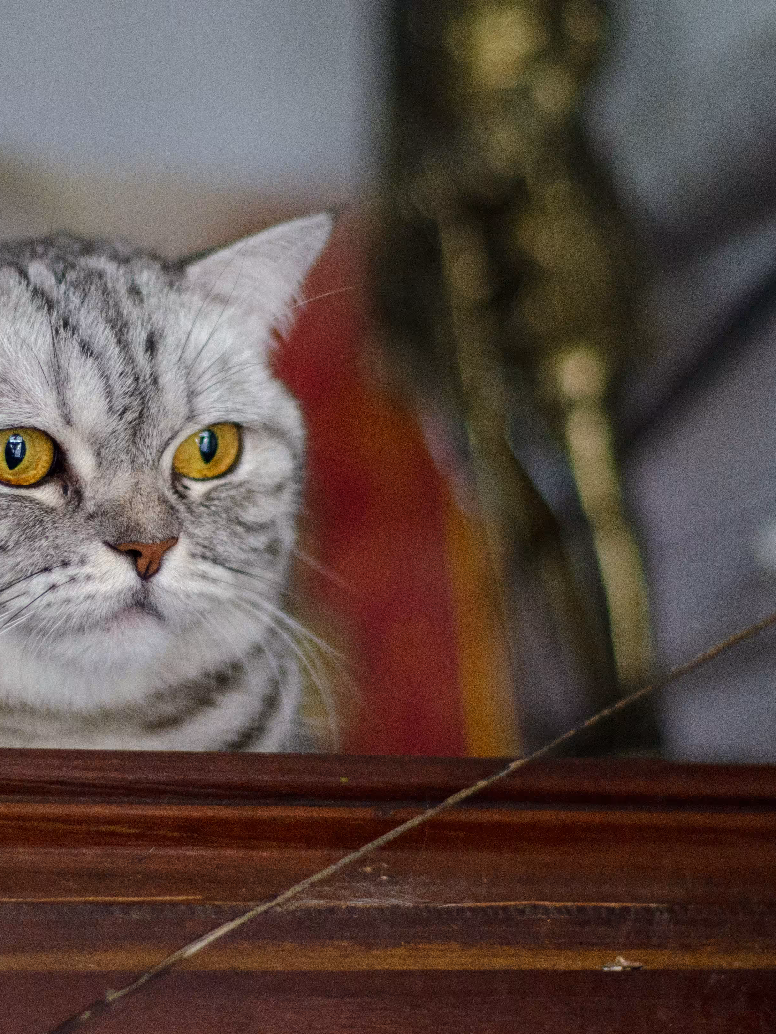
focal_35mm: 127
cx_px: 74
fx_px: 3795
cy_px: 520
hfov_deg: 11.6
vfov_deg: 15.5
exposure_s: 1/125
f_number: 1.4
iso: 800
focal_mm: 58
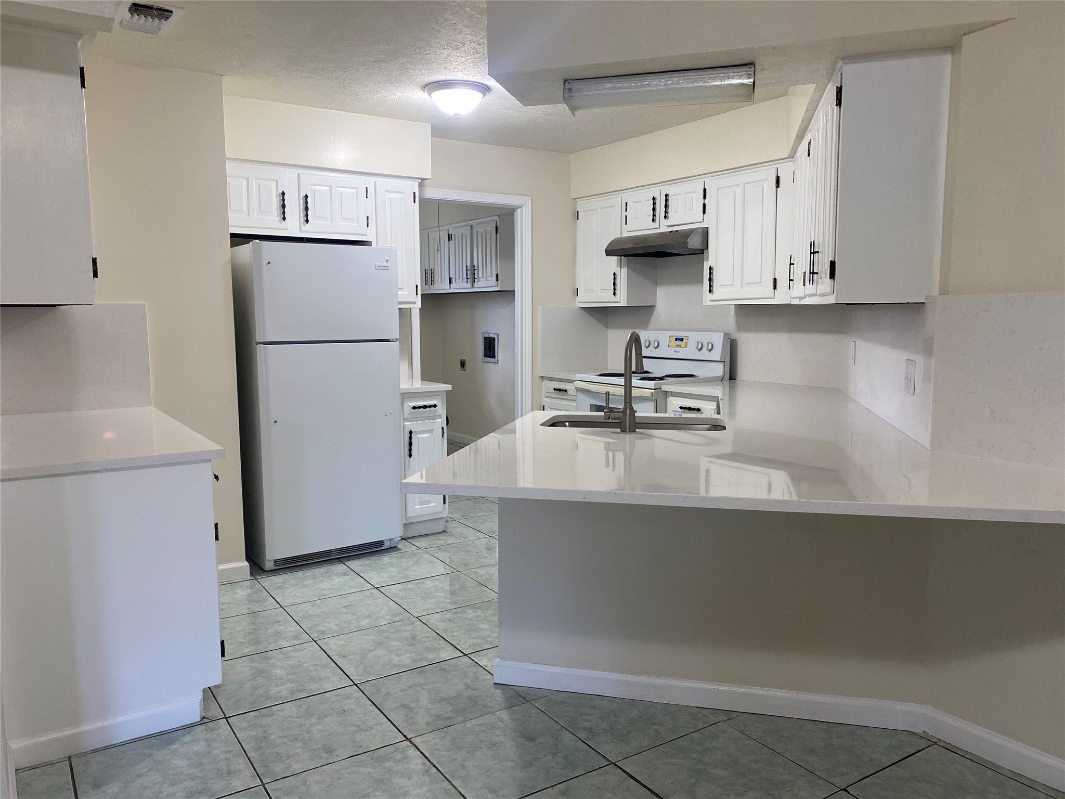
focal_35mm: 26
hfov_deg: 67.3
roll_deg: +0.2
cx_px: 532
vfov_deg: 53.1
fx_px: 800
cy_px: 400
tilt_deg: -7.9
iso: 100
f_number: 1.8
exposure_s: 1/120
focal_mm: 4.25
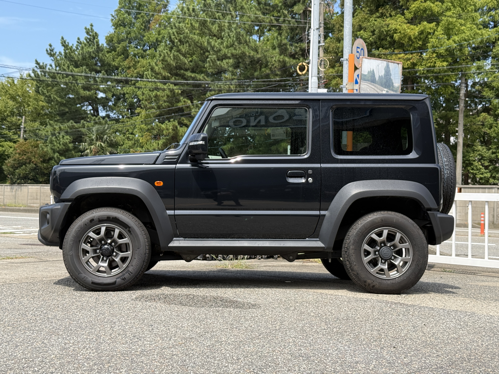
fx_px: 692
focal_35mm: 48
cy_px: 187
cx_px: 250
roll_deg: -1.4
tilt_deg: +1.2
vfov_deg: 30.3
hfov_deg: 39.7
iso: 80
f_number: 1.78
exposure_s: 1/2033
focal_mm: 6.76
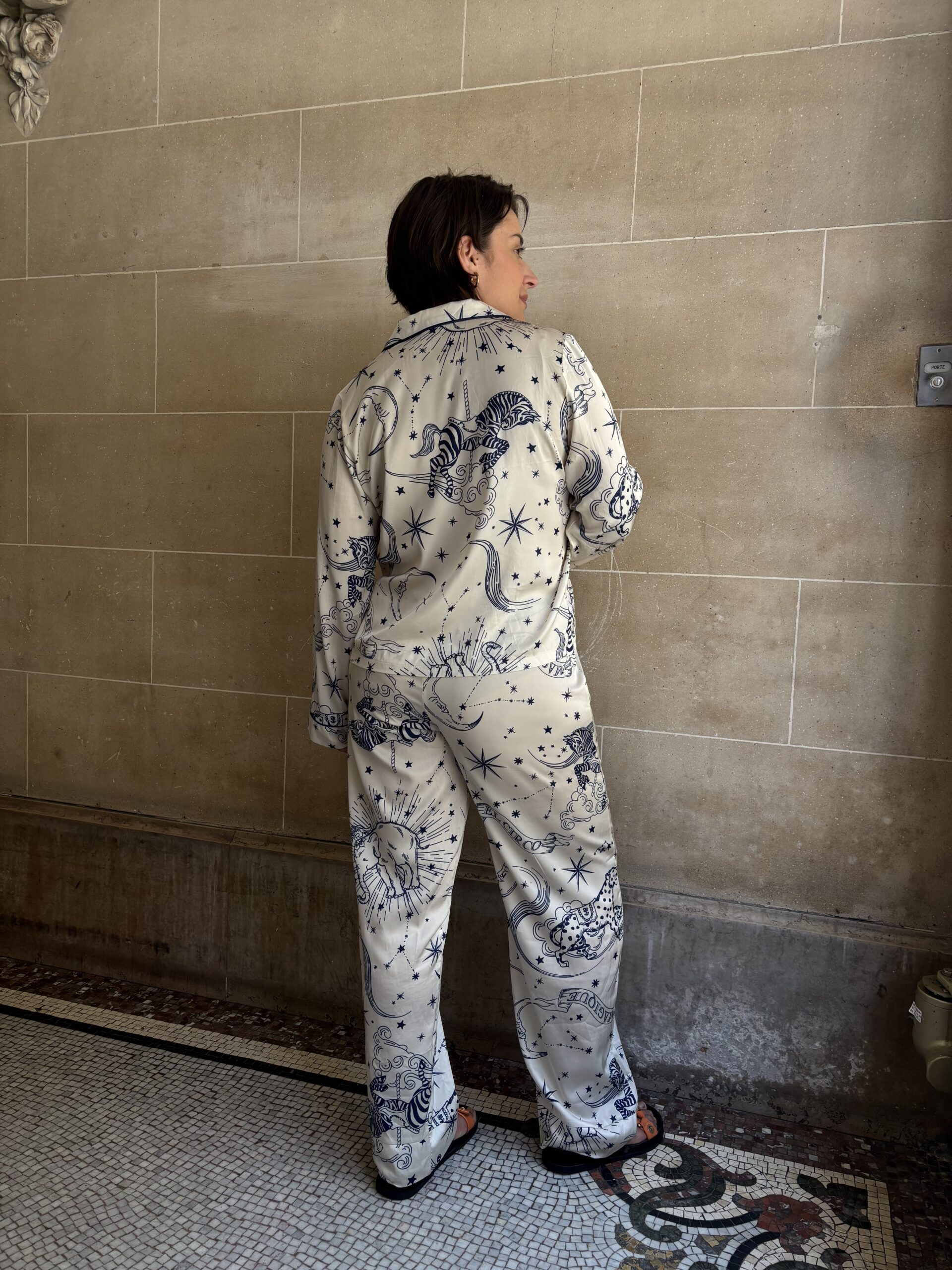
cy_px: 635
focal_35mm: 26
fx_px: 953
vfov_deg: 67.3
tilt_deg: -5.2
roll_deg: -3.1
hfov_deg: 53.1
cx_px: 476
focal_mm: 5.96
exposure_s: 1/121
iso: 50
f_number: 1.6
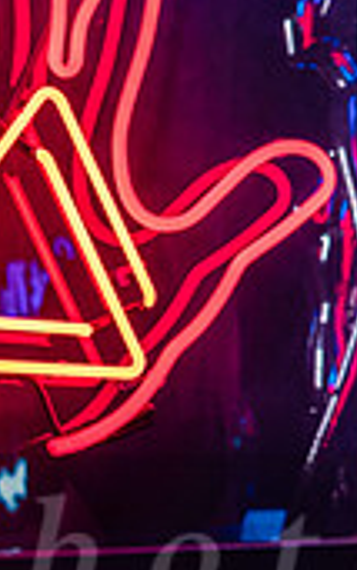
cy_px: 108
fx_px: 1291
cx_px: 484
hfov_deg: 14.9
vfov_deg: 24.5
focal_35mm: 83
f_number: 2.8
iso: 400
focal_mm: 24
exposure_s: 1/80
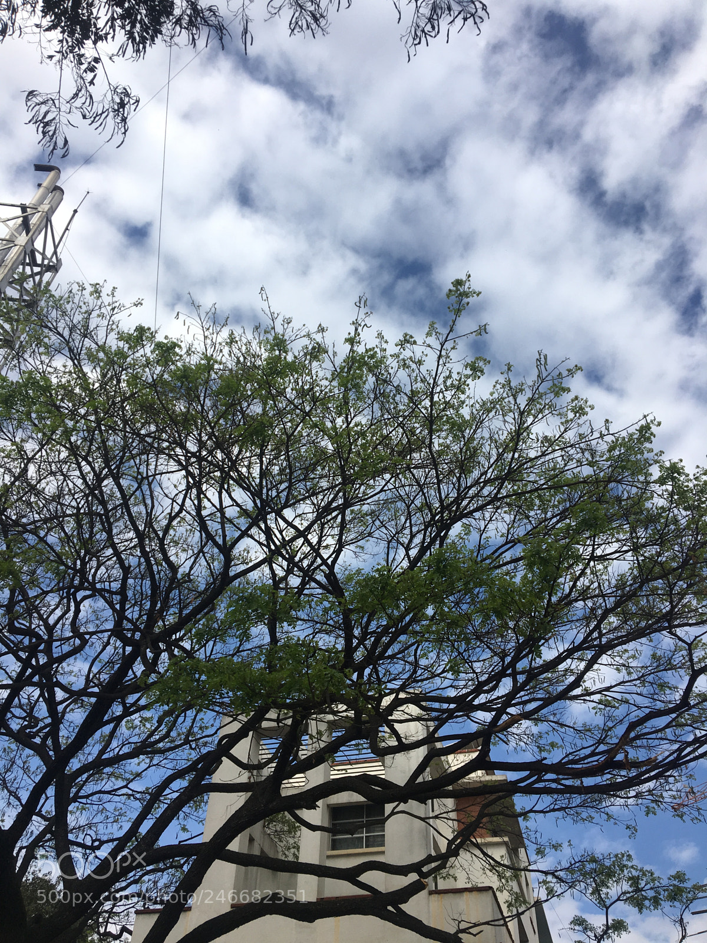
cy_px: 472
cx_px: 354
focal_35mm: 29
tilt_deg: +46.6
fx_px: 790
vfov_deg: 61.7
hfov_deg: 48.2
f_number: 2.2
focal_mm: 4.15
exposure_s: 1/1876
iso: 25
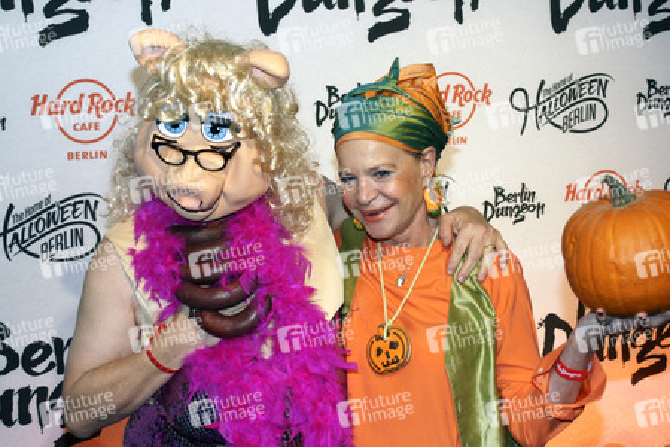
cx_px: 335
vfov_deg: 20.2
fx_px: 1256
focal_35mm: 68
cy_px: 224
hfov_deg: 29.9
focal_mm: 45
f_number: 5.6
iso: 1000
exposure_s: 1/400
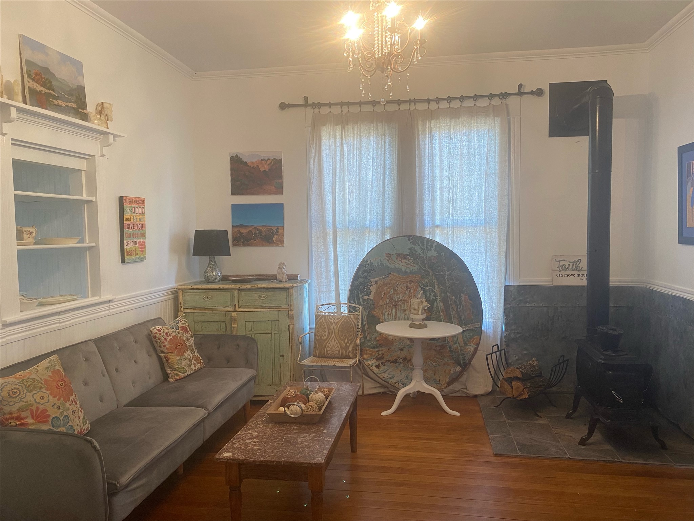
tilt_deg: -3.8
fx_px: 521
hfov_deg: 67.3
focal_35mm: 26
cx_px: 347
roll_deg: +0.7
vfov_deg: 53.1
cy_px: 260
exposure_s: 1/60
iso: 100
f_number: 1.8
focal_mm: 4.25
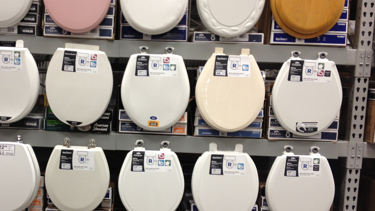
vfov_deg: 23.9
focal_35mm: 50
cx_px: 132
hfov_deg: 40.9
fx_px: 497
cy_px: 126
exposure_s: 1/20
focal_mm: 4.28
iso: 64
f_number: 2.4
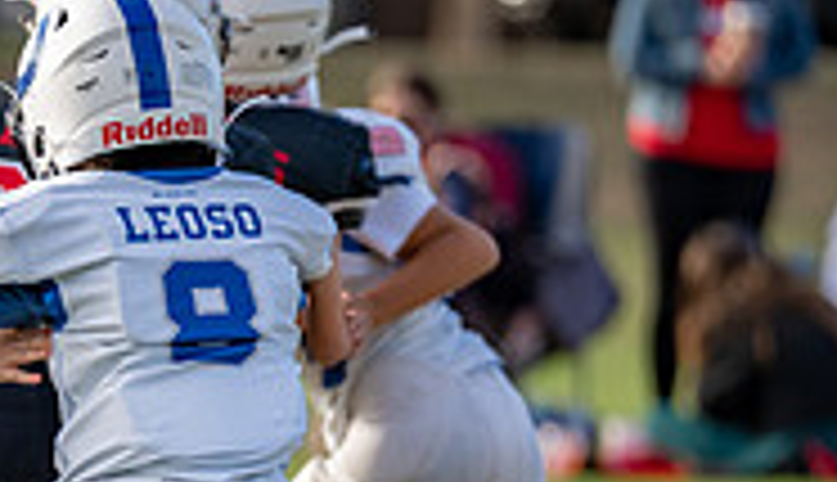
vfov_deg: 1.6
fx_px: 17719
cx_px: -158
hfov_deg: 2.7
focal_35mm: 794
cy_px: 480
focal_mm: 200
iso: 200
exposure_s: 1/1250
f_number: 2.8
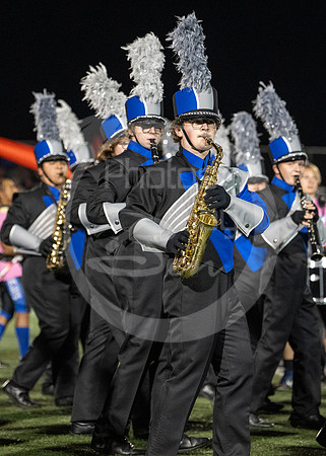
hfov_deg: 5.9
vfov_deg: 8.3
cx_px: 176
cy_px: 176
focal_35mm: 243
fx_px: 3156
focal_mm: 135
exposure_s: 1/500
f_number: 2.8
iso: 4000
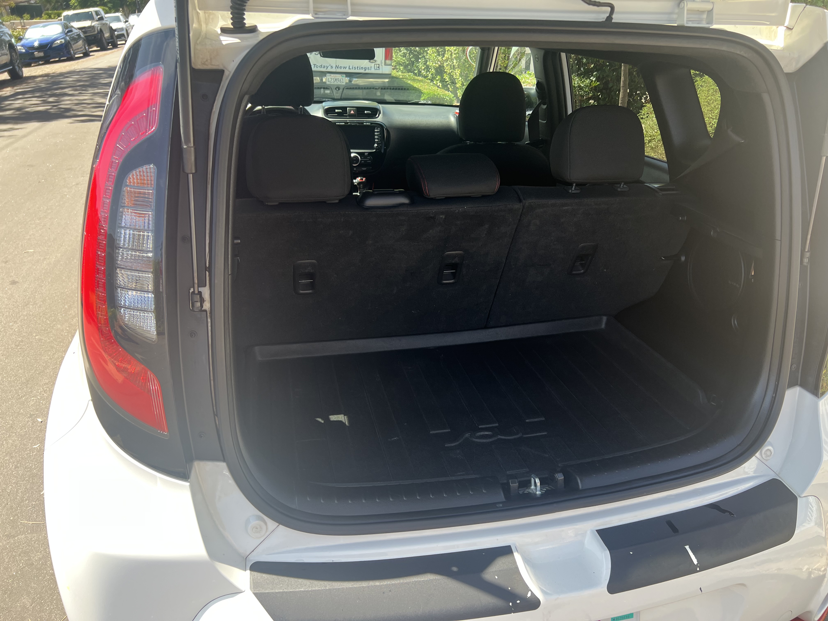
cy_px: 310
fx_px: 622
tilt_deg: -26.7
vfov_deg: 53.1
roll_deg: -0.3
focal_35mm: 26
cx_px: 414
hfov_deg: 67.3
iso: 50
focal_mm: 5.7
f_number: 1.5
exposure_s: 1/387
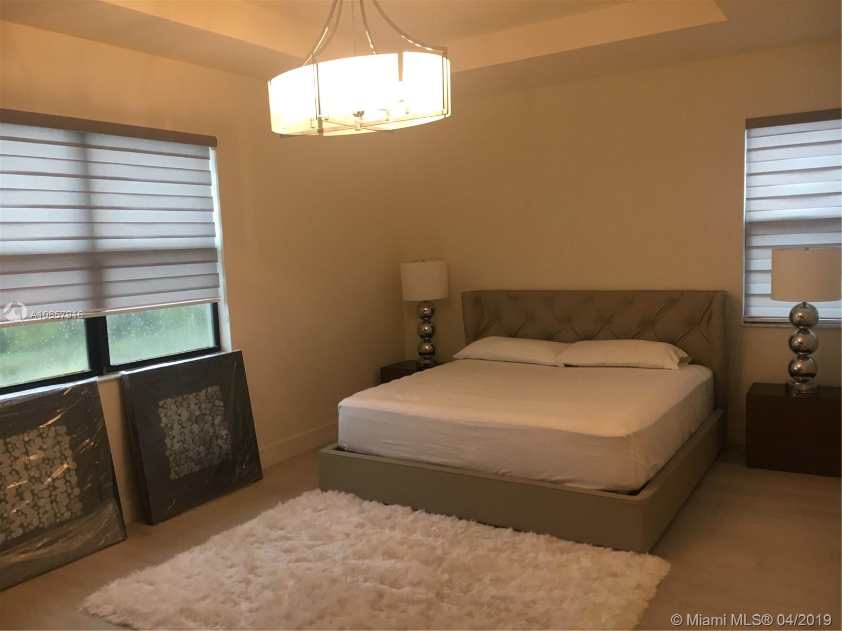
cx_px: 421
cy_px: 316
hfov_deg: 61.7
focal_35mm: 29
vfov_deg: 48.2
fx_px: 705
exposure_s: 1/30
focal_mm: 4.15
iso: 64
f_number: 2.2
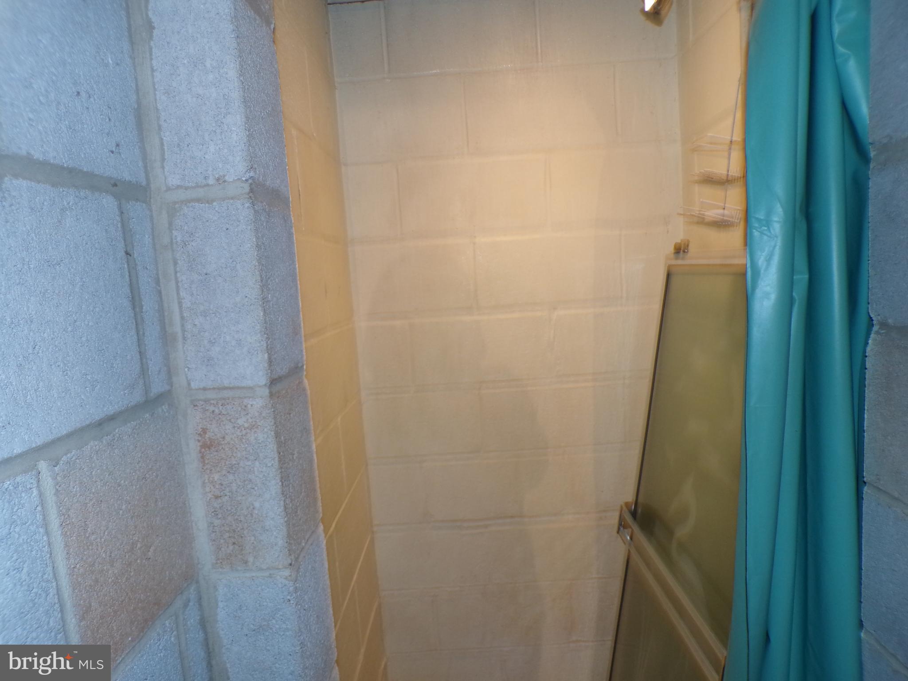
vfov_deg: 56.8
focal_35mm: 24
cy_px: 340
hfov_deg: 71.6
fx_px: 630
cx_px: 454
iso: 200
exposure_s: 1/17
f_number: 3
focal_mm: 4.3
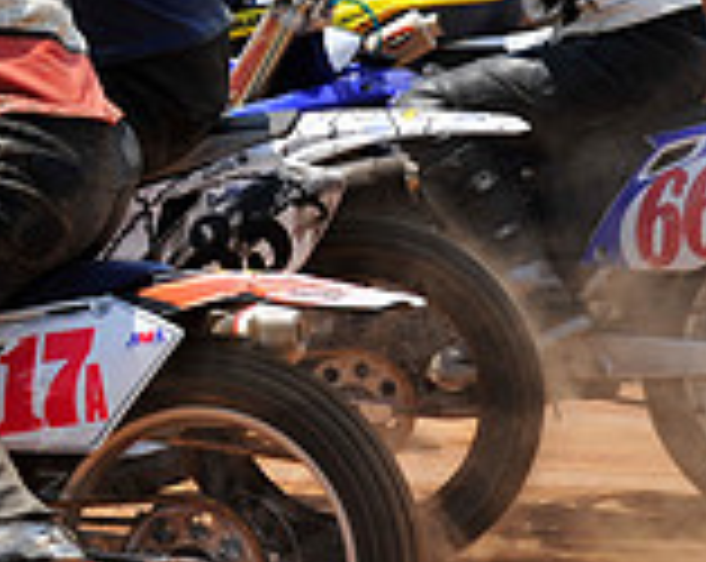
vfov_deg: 5.5
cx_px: -207
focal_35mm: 278
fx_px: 5798
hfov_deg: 6.9
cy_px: 63
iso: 200
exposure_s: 1/400
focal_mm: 80
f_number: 10
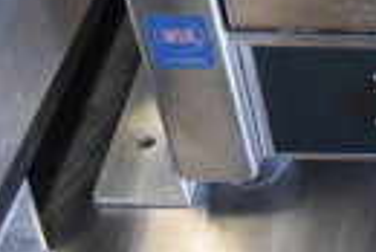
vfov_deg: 10.1
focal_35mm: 127
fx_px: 1328
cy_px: -245
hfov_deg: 14.1
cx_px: 691
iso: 900
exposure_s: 1/30
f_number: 3.5
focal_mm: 18
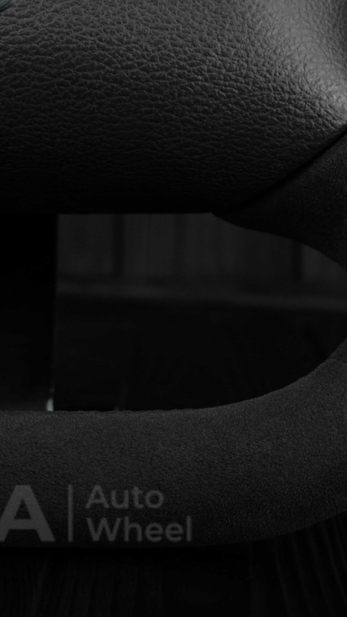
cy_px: 308
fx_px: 1354
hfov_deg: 14.5
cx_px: 267
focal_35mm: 83
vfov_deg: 25.7
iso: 500
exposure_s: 1/125
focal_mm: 35
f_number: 6.3
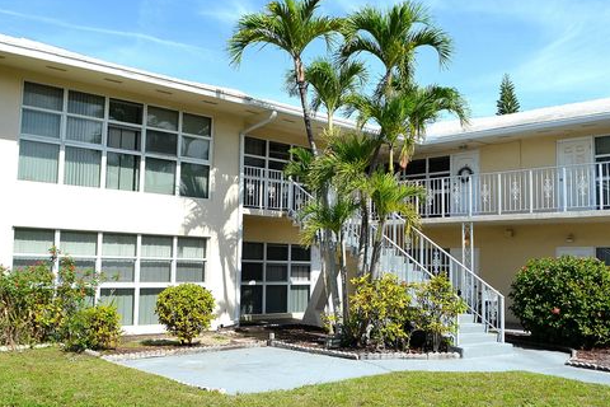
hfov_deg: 53.1
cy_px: 191
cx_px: 320
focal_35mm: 36
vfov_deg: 36.9
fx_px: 610
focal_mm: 18
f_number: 9
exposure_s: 1/320
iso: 100
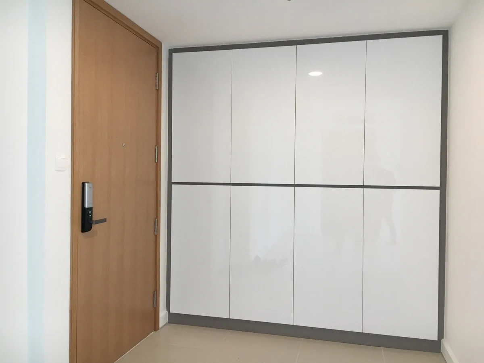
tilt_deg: +2.1
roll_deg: -0.9
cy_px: 182
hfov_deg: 61.7
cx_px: 242
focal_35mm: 29
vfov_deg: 48.2
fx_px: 405
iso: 32
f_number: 2.2
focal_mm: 4.15
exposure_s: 1/33
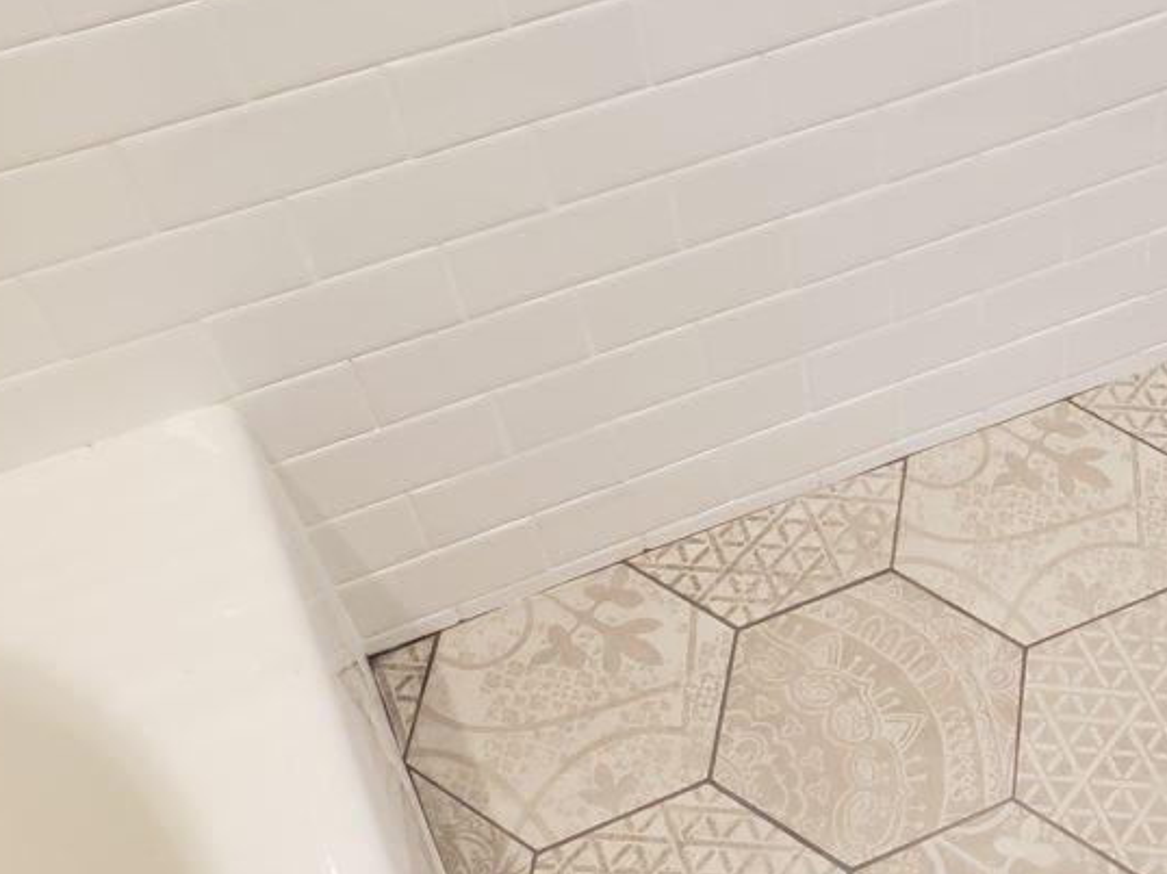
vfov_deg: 25.2
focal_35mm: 58
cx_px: 1098
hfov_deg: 31.4
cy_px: 466
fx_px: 1954
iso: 250
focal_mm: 4.3
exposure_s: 1/60
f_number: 2.4
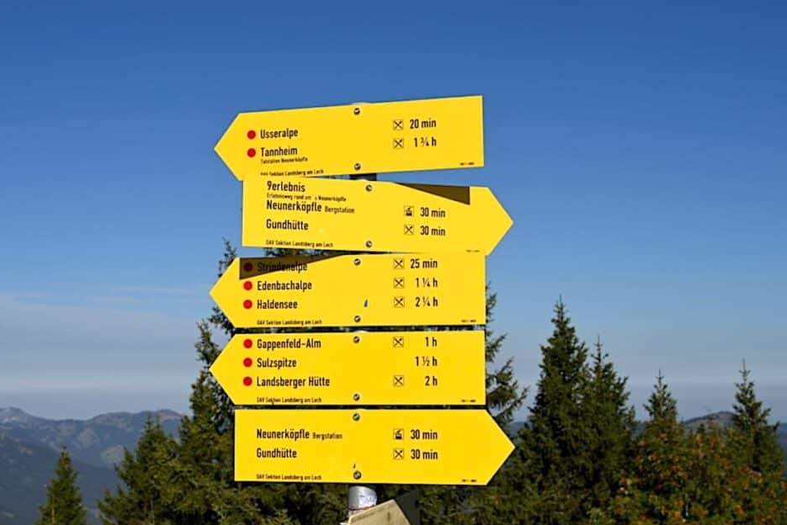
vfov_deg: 29.2
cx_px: 370
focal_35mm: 46
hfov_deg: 42.7
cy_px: 286
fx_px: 1006
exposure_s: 1/640
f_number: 9
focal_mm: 42
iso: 100
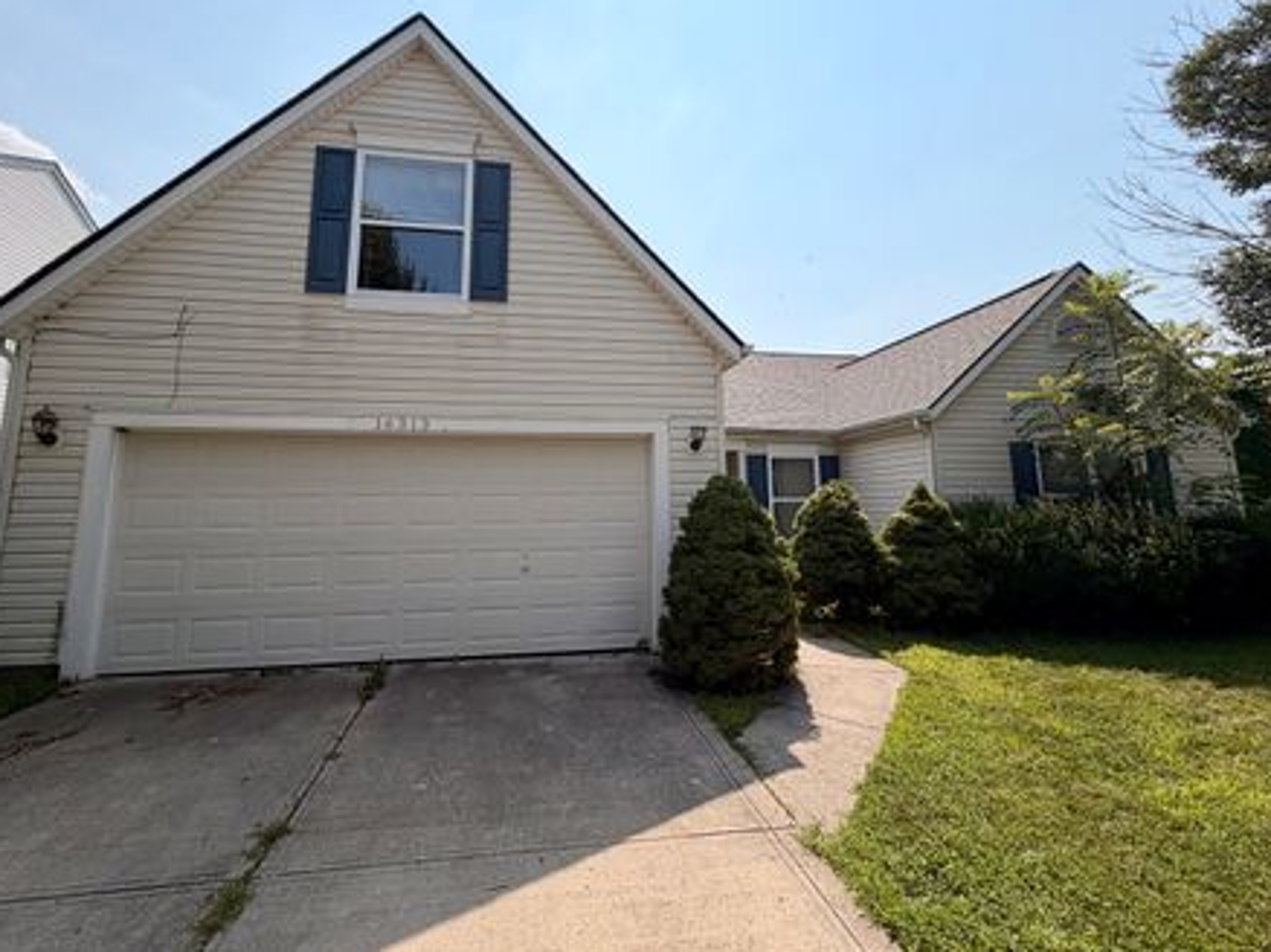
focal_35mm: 16
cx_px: 618
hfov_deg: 94.5
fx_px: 587
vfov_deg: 77.7
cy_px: 419
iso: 20
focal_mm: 2.22
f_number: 2.2
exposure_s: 1/1431
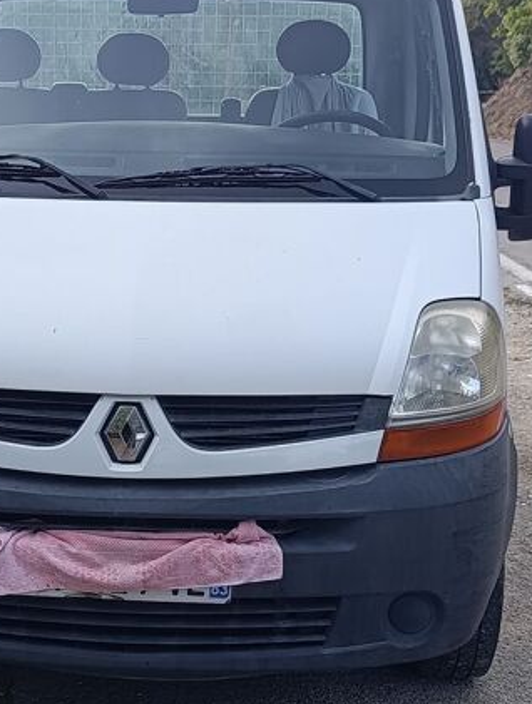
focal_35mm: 65
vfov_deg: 29.6
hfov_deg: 22.5
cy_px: 441
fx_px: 1326
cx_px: 136
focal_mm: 6.11
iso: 85
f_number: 1.65
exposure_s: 1/100
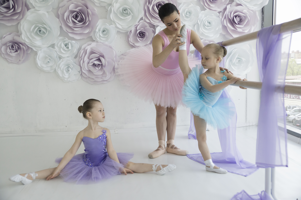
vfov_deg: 40.0
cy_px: 100
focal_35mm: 33
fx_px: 276
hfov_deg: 57.2
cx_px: 150
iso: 500
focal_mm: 22
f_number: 4
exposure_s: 1/640
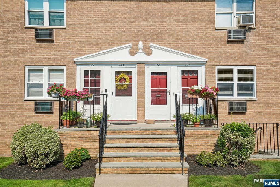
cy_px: 94
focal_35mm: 30
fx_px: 233
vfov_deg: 43.6
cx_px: 140
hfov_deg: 61.9
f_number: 8
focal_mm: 30
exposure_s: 1/250
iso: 100
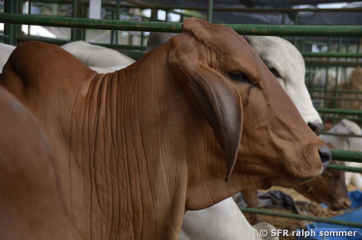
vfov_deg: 14.6
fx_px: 933
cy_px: 120
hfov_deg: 22.0
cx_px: 181
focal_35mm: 93
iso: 200
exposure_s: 1/400
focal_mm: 62
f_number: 4.8
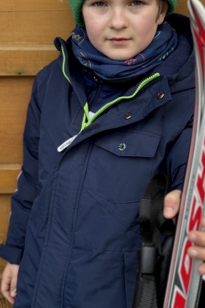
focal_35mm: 71
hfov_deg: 19.2
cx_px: 118
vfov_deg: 28.4
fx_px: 607
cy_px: 117
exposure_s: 1/121
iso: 64
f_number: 1.78
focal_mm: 6.86
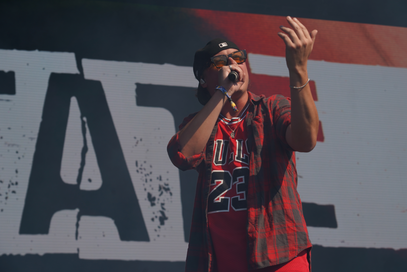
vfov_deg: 13.0
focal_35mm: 105
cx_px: 204
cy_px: 136
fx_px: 1187
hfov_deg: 19.5
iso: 100
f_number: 8
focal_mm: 105
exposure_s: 1/400
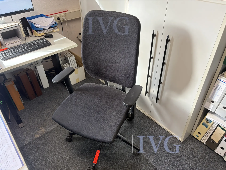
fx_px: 170
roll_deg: +3.2
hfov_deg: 67.3
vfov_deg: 53.1
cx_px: 113
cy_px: 85
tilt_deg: -38.4
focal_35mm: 26
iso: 100
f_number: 1.6
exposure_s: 1/50
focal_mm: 5.96
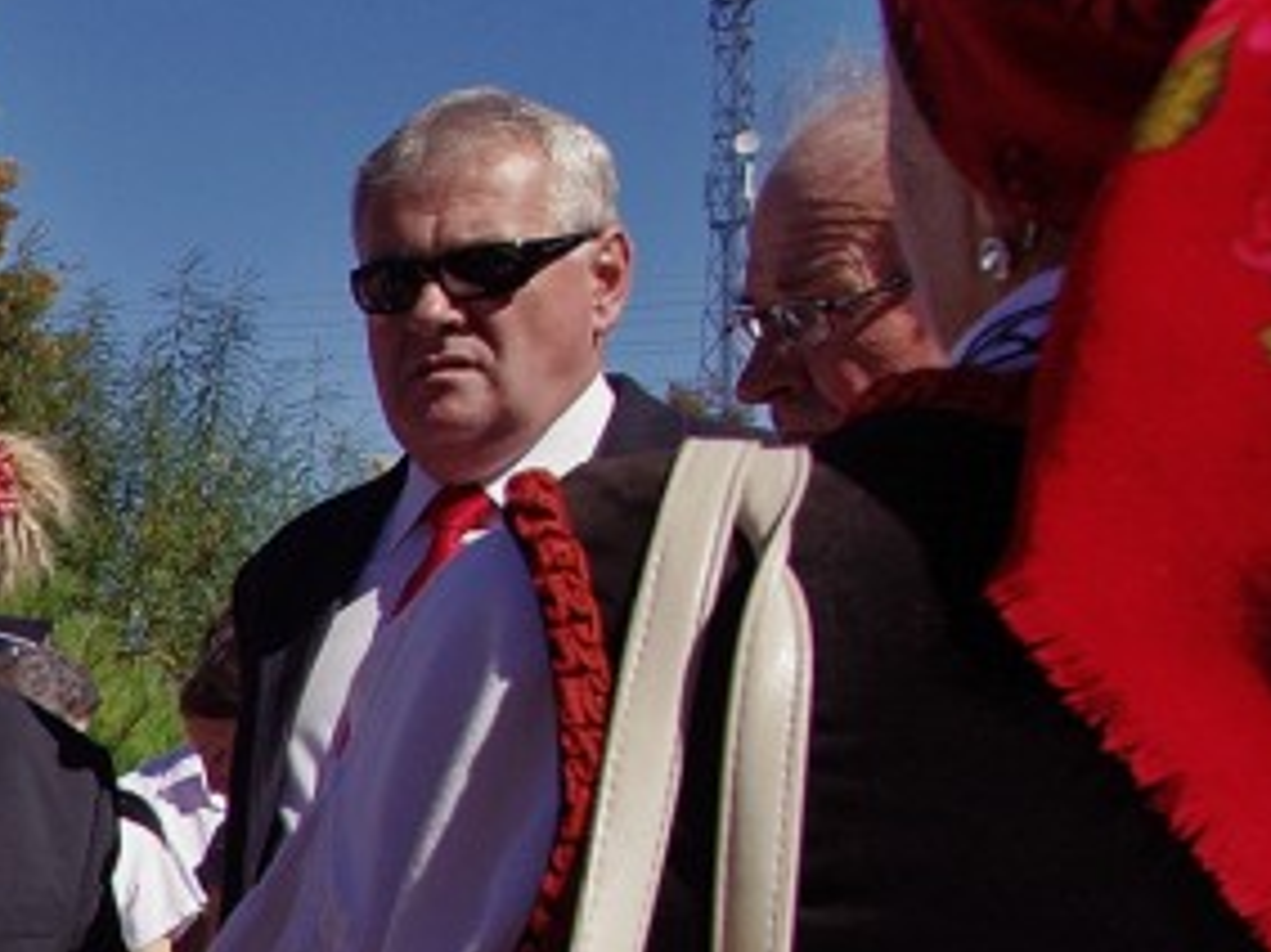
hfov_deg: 18.1
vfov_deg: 16.0
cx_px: -988
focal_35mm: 87
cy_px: 1262
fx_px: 3193
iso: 200
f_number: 6.7
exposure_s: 1/500
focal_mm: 17.01
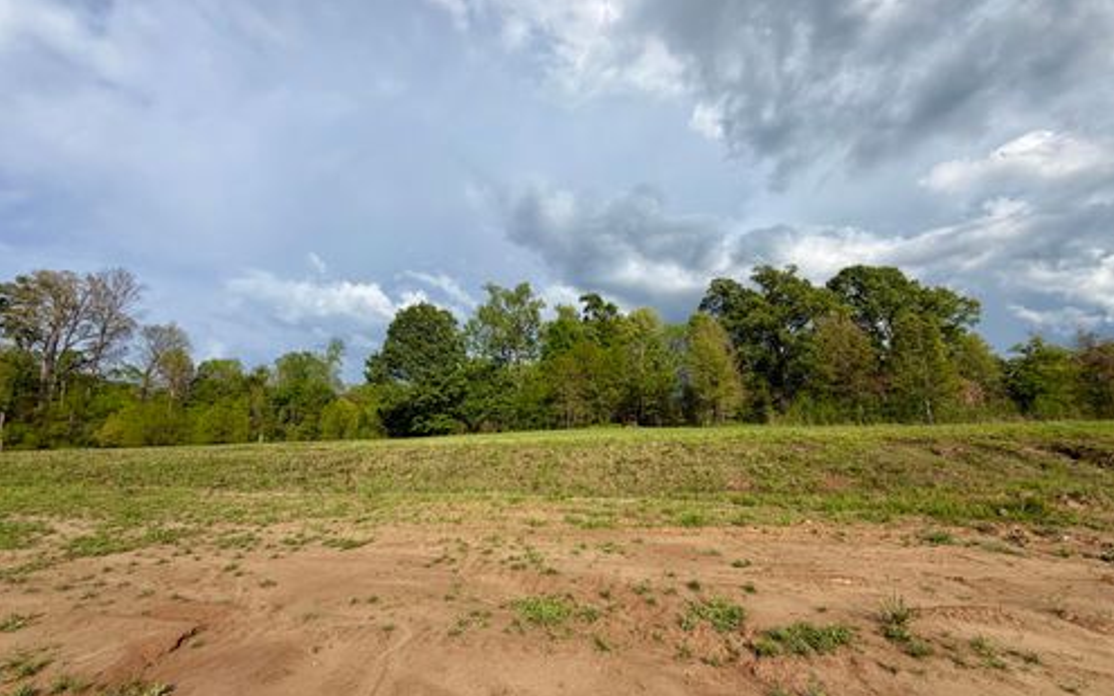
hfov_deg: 101.5
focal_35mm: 15
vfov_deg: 74.7
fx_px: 455
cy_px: 332
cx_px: 560
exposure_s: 1/1285
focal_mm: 2.22
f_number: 2.2
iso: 20
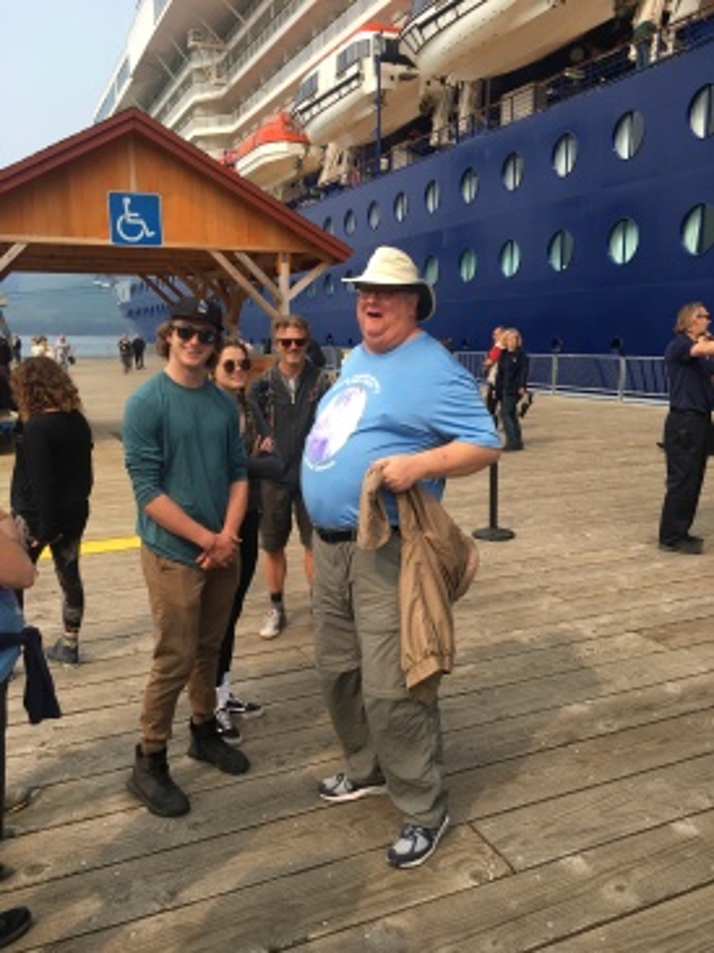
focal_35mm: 29
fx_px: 798
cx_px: 357
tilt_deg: -8.9
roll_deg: +1.8
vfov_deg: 61.7
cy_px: 476
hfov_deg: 48.2
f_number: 2.2
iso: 25
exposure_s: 1/732
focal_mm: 4.15
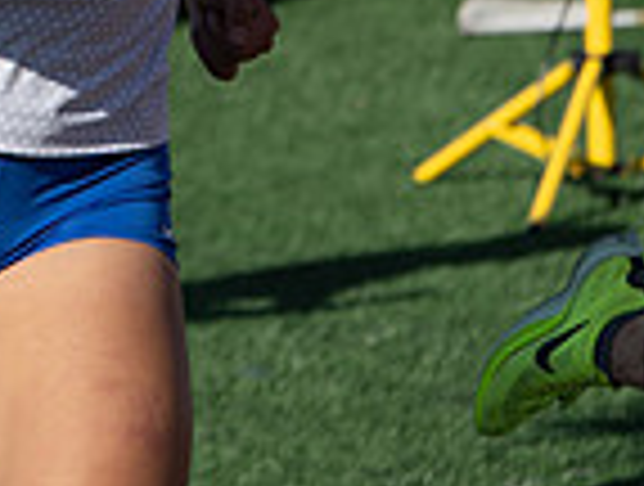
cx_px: 63
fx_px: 9680
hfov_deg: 3.8
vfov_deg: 2.9
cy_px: -464
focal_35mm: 519
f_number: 4.5
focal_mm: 115
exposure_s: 1/1000
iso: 100
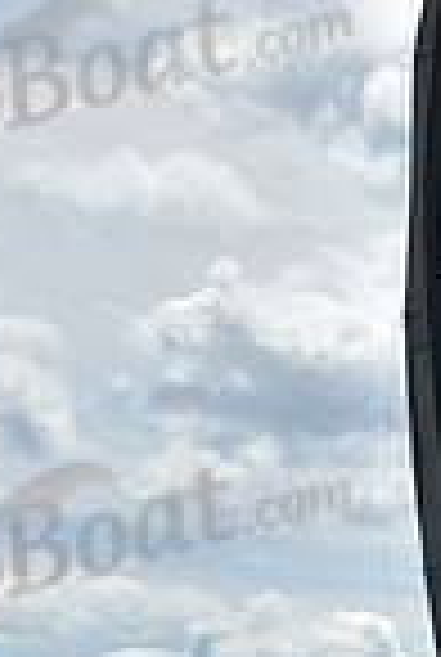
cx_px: 587
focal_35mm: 317
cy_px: 261
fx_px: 5797
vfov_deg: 6.5
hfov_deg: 4.3
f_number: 11
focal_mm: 80
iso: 320
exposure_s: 1/1000
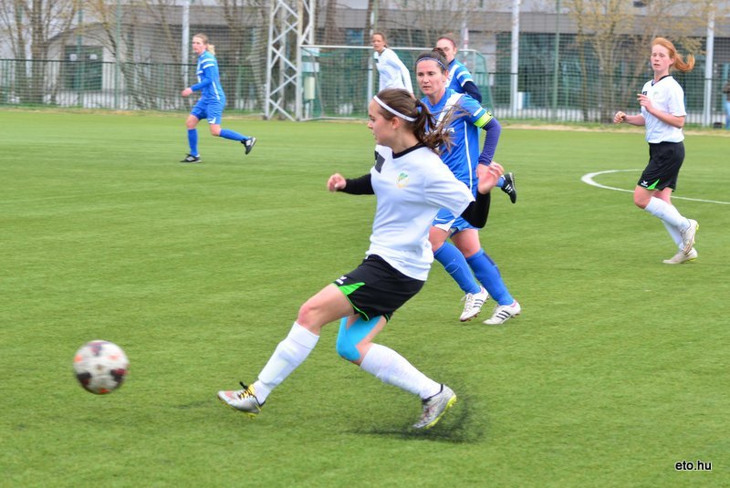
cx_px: 365
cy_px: 244
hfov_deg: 19.4
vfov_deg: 13.1
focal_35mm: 105
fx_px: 2131
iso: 200
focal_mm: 70
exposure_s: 1/400
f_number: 4.5
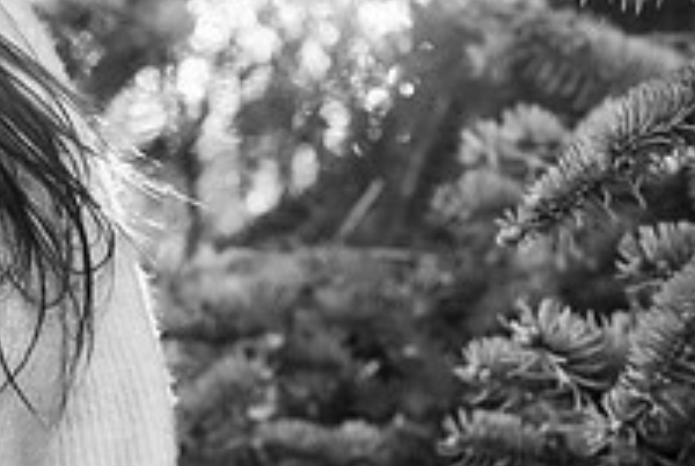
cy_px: -103
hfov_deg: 8.3
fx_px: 4756
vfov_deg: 5.6
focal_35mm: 246
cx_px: -167
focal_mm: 85
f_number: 5.6
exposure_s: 1/500
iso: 2000
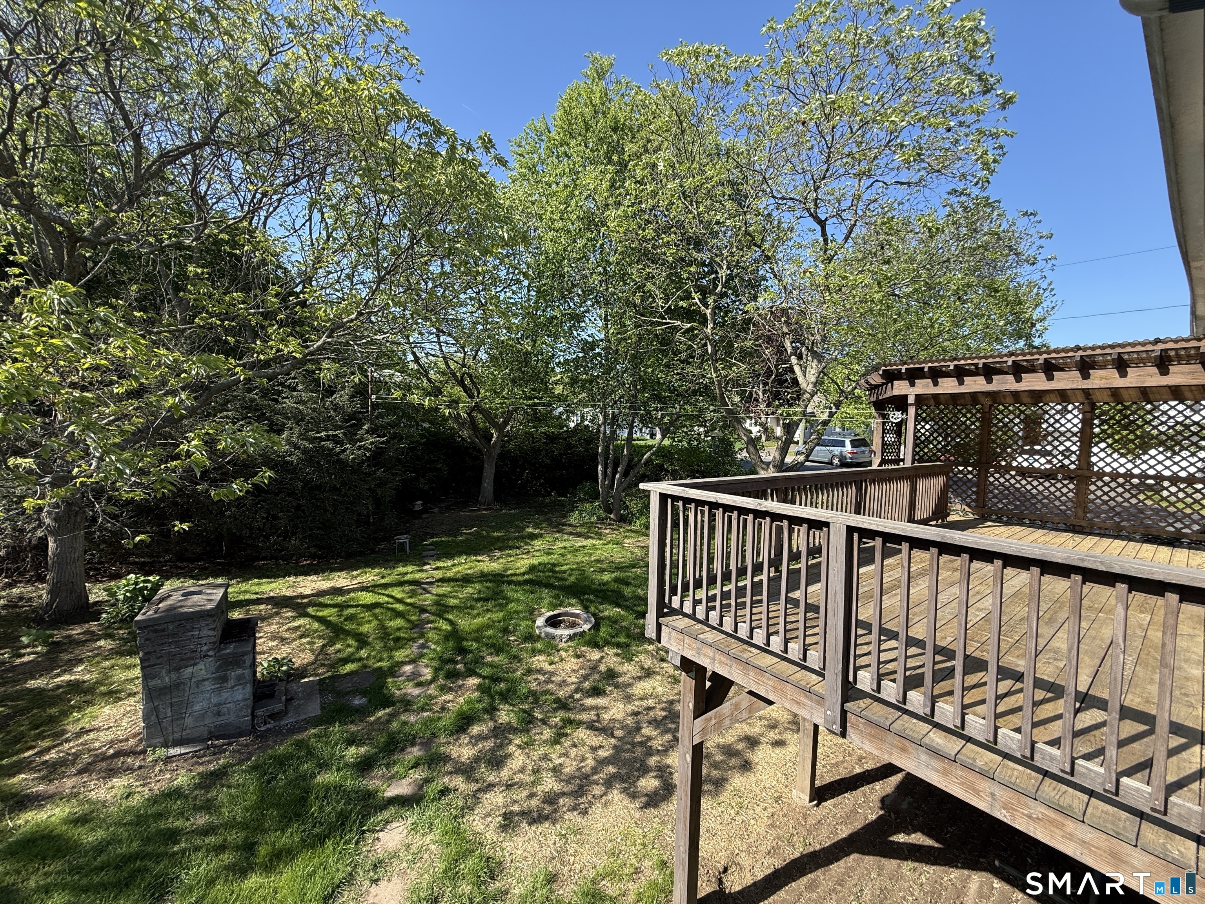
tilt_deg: -3.0
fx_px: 487
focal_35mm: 14
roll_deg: -2.0
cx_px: 602
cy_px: 452
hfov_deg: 102.1
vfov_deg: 85.7
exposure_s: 1/468
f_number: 2.2
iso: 50
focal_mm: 2.22
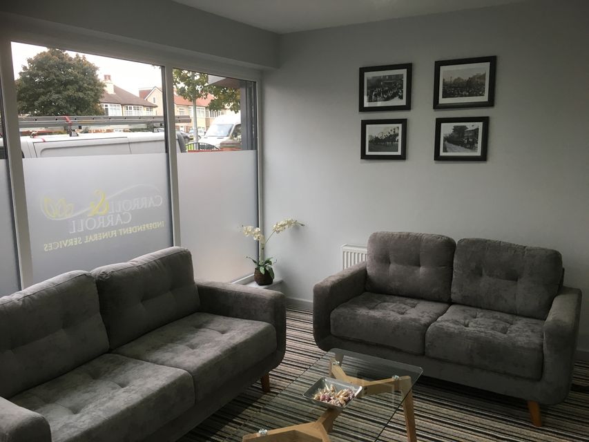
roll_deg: +0.2
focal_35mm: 29
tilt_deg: -9.3
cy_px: 221
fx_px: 494
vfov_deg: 48.2
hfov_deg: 61.7
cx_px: 294
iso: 80
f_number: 2.2
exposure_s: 1/33
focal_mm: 4.15
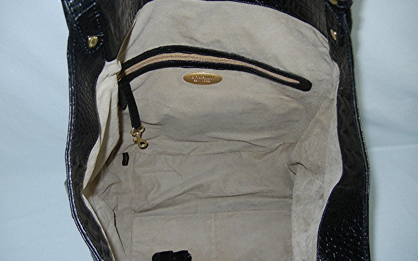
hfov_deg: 59.7
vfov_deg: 39.4
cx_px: 209
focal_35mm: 32
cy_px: 134
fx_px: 364
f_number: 7
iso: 200
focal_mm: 5.4
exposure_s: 1/30
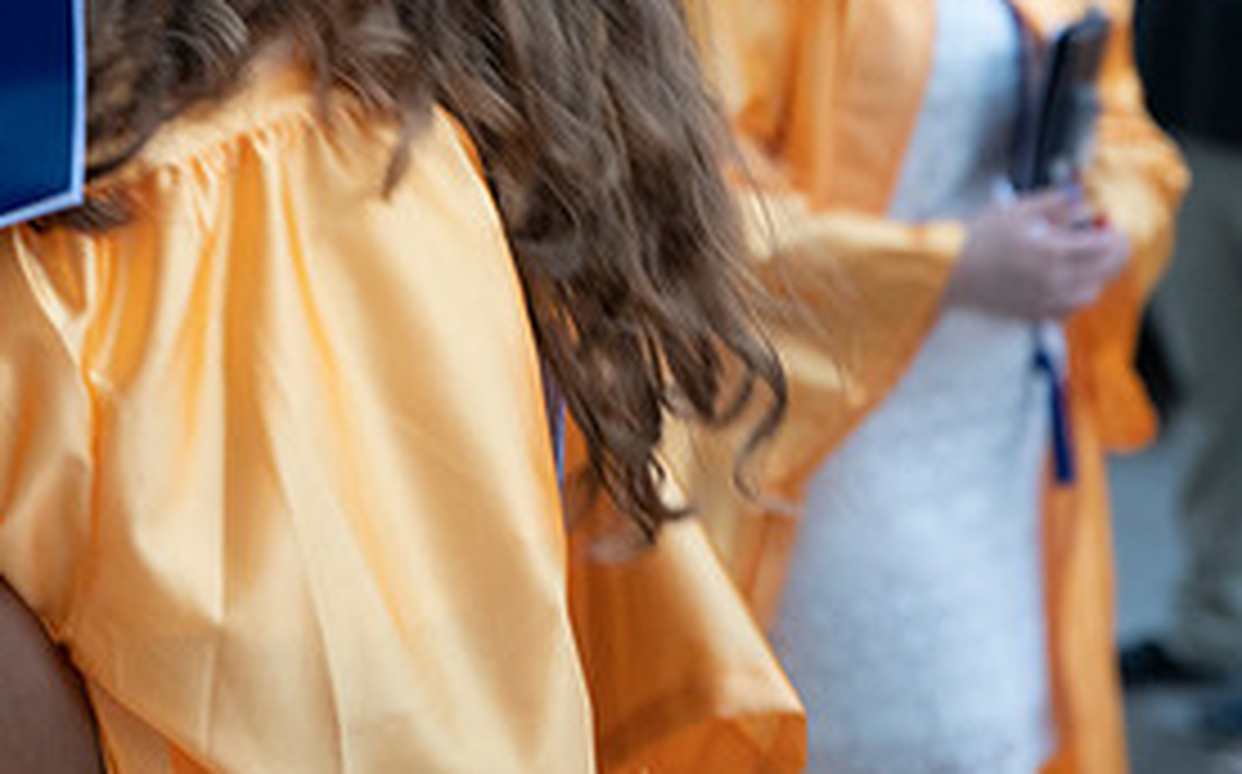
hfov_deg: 13.9
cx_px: 374
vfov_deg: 8.7
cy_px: 11
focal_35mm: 150
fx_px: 5073
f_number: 4
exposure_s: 1/125
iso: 2000
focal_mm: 70
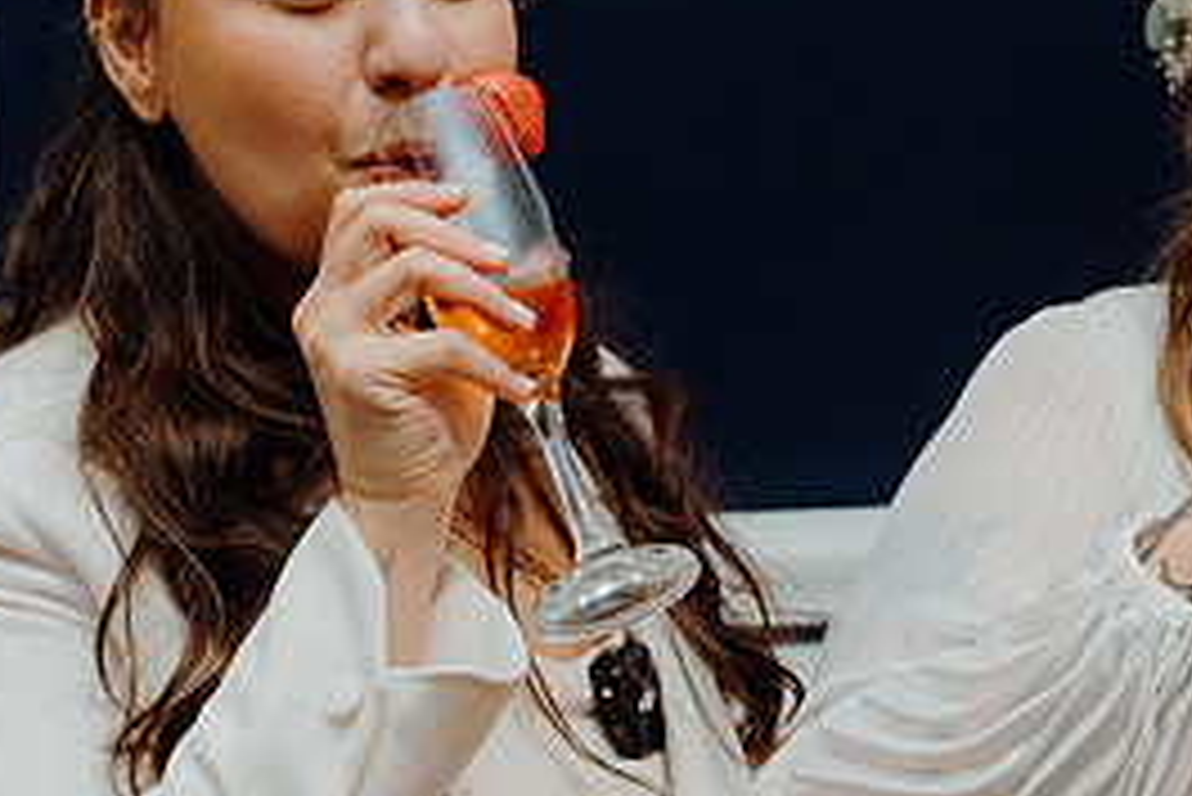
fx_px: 2319
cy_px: 411
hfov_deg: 28.7
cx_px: 733
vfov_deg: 19.5
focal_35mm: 70
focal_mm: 32
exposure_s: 1/160
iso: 2500
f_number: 3.5
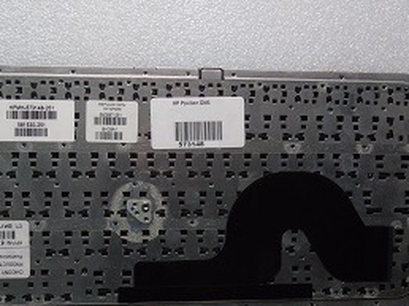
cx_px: 136
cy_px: 211
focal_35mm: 45
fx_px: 531
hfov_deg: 41.6
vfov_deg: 31.8
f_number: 6.4
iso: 400
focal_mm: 5.2
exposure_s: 1/40
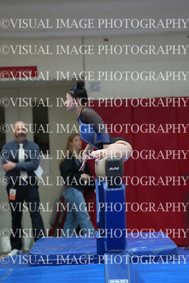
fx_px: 1574
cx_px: 94
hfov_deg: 6.9
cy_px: 142
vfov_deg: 10.3
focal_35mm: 200
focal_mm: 200
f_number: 4
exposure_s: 1/1250
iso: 16000
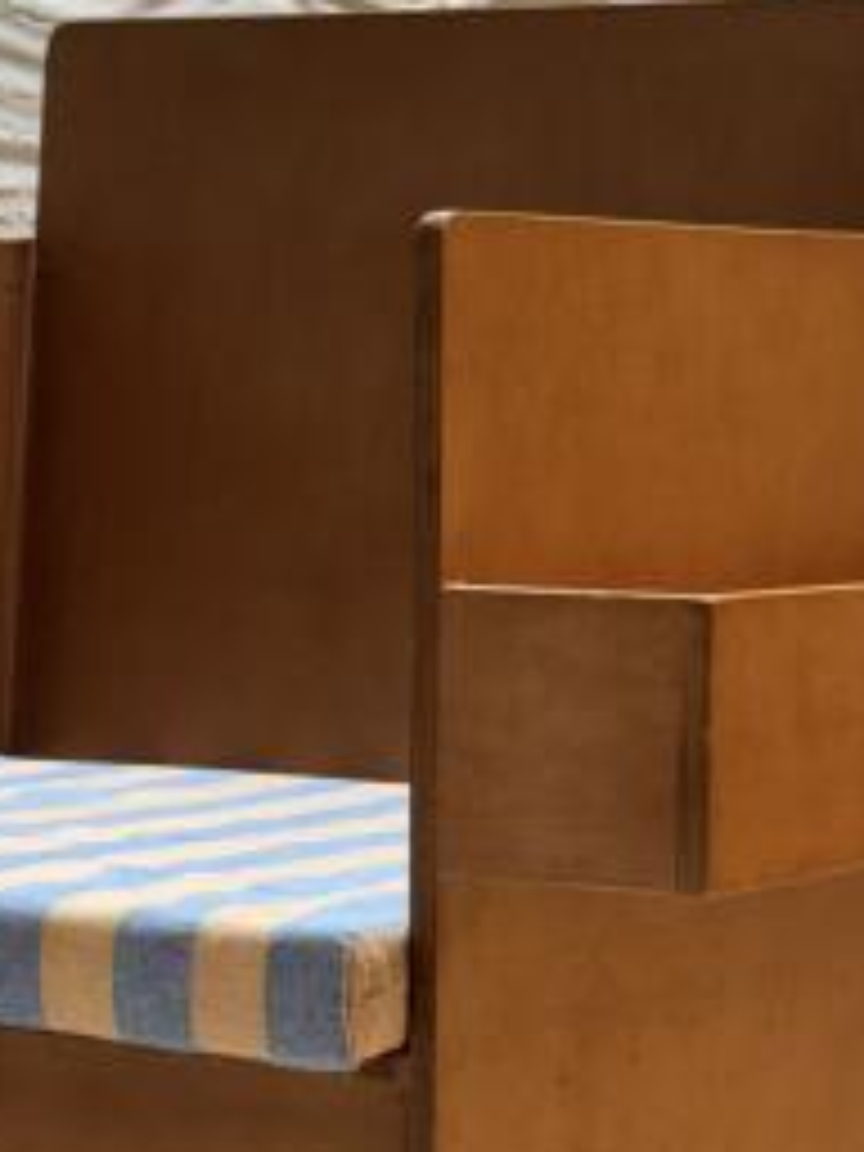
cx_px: 214
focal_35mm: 131
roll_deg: -0.6
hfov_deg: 11.3
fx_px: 4360
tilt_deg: -3.4
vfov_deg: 15.1
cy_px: 594
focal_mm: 6.76
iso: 80
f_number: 1.78
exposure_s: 1/100
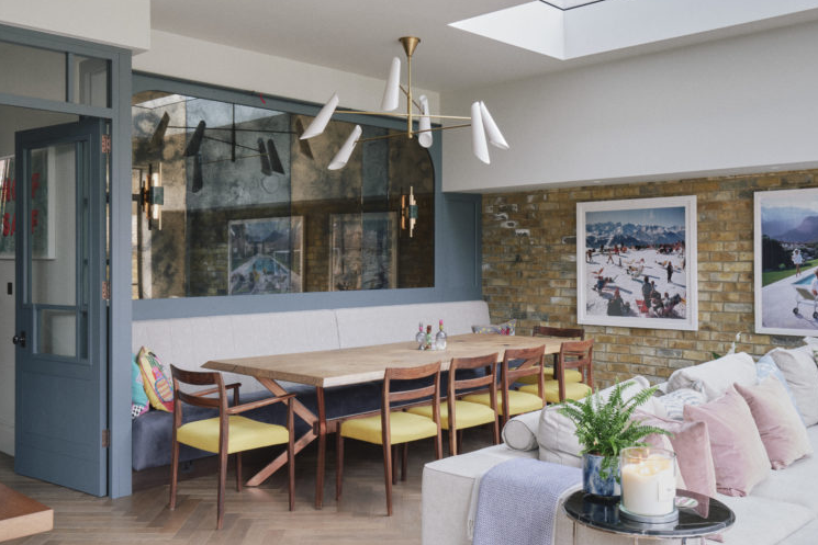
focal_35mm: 34
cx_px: 410
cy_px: 265
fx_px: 773
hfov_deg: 55.8
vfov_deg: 38.9
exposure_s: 1.3
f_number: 11
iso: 200
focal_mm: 22
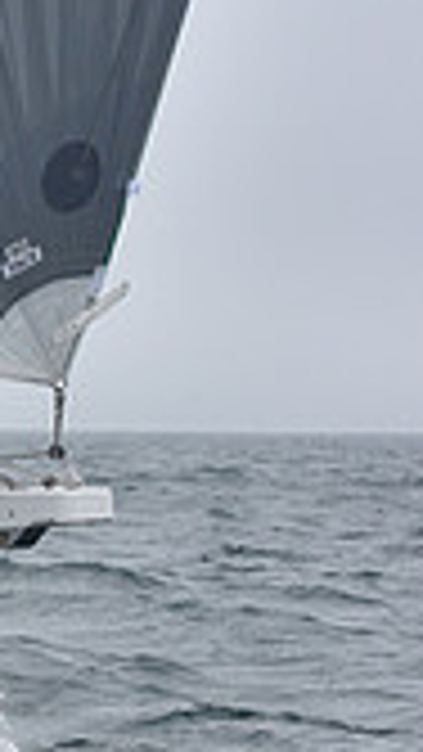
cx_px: -868
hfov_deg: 4.6
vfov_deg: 8.5
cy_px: 241
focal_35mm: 254
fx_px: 5062
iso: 250
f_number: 9
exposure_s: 1/800
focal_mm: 70
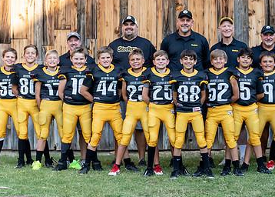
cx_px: 206
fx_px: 805
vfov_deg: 13.9
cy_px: 102
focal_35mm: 103
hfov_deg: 19.3
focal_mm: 50
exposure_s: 1/1250
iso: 100
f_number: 1.6
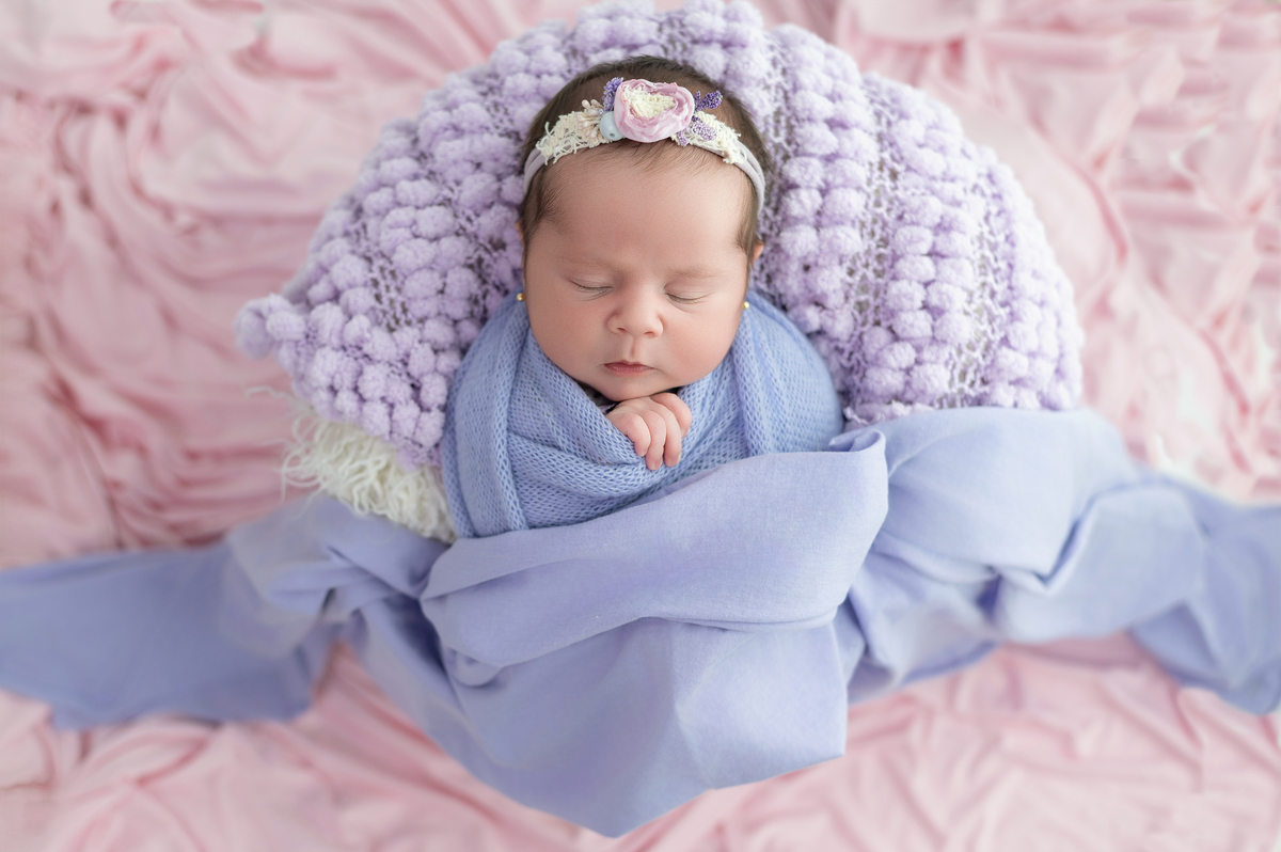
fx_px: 1778
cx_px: 640
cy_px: 426
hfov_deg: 39.6
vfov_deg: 26.9
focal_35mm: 50
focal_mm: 50
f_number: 2.8
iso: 320
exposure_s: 1/160
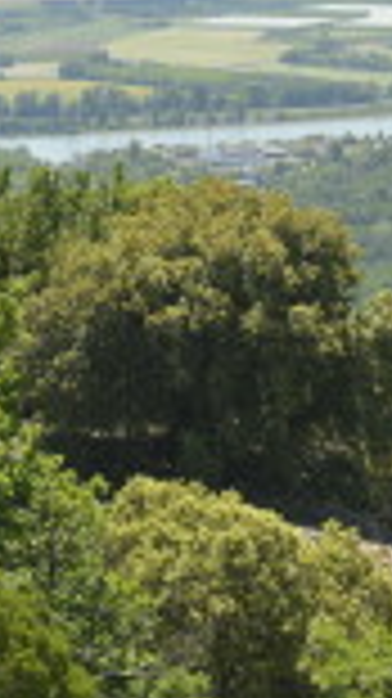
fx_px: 2906
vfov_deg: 13.6
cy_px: 81
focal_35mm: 157
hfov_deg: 7.6
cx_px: -140
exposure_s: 1/320
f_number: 5.6
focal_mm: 52
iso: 100
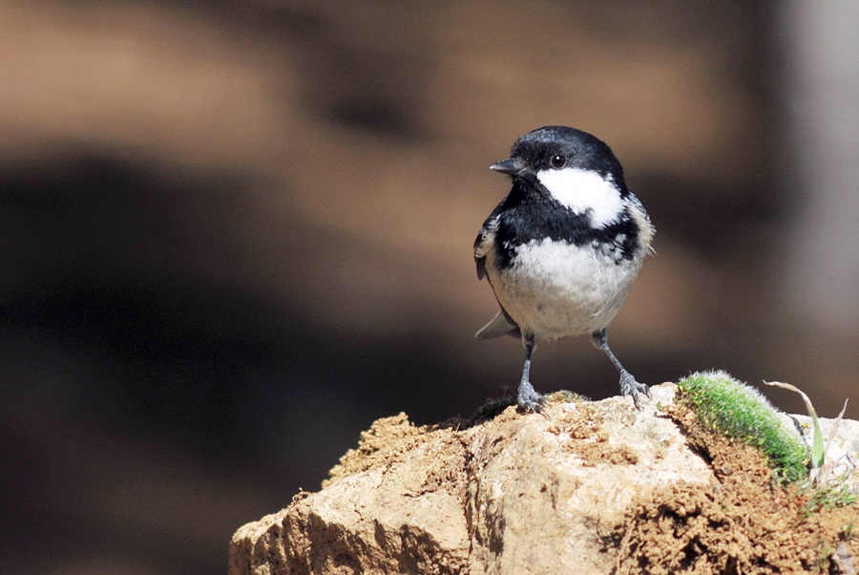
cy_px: 288
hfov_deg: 19.4
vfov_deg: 13.1
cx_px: 430
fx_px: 2508
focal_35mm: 105
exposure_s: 1/640
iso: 200
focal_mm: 70
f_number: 8
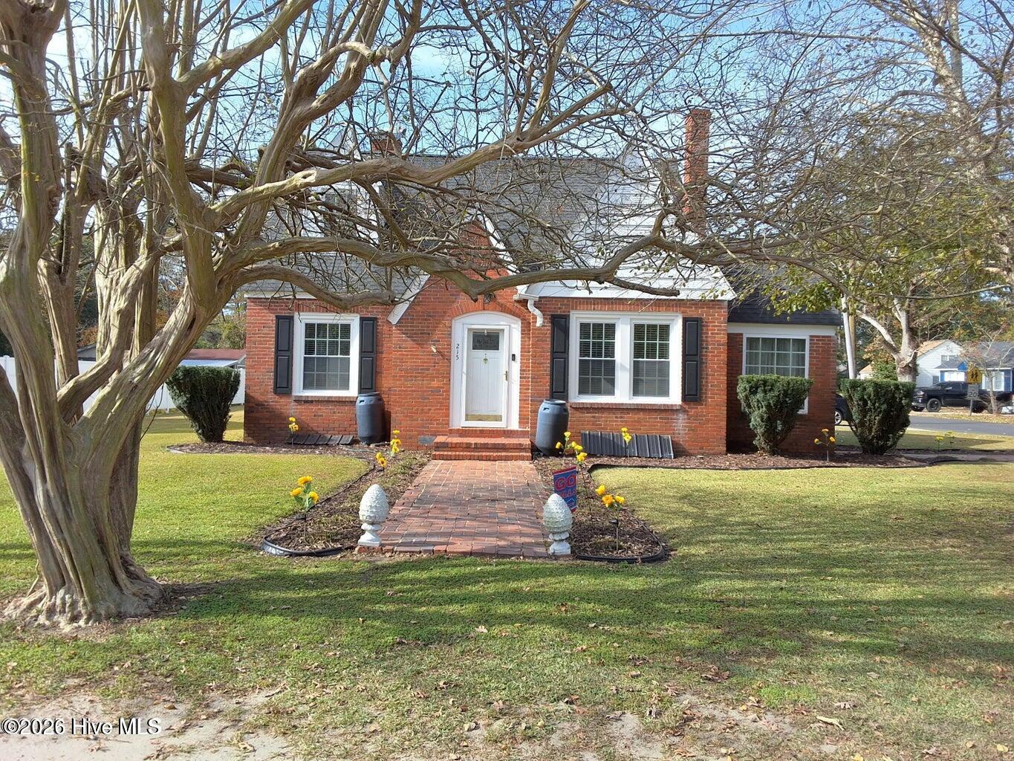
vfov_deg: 49.8
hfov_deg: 63.4
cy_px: 380
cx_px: 507
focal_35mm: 28
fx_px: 820
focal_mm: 2.91
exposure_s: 1/883
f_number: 1.9
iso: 32
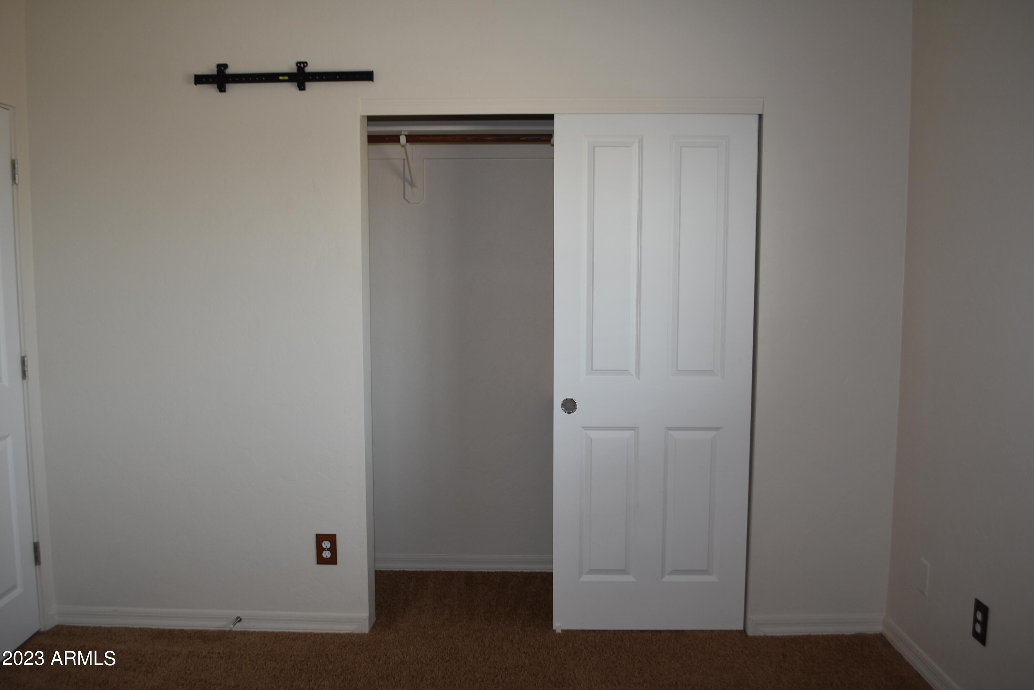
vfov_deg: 43.6
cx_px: 517
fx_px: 862
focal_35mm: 30
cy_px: 345
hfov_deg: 61.9
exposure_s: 1/60
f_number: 4
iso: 250
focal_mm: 20
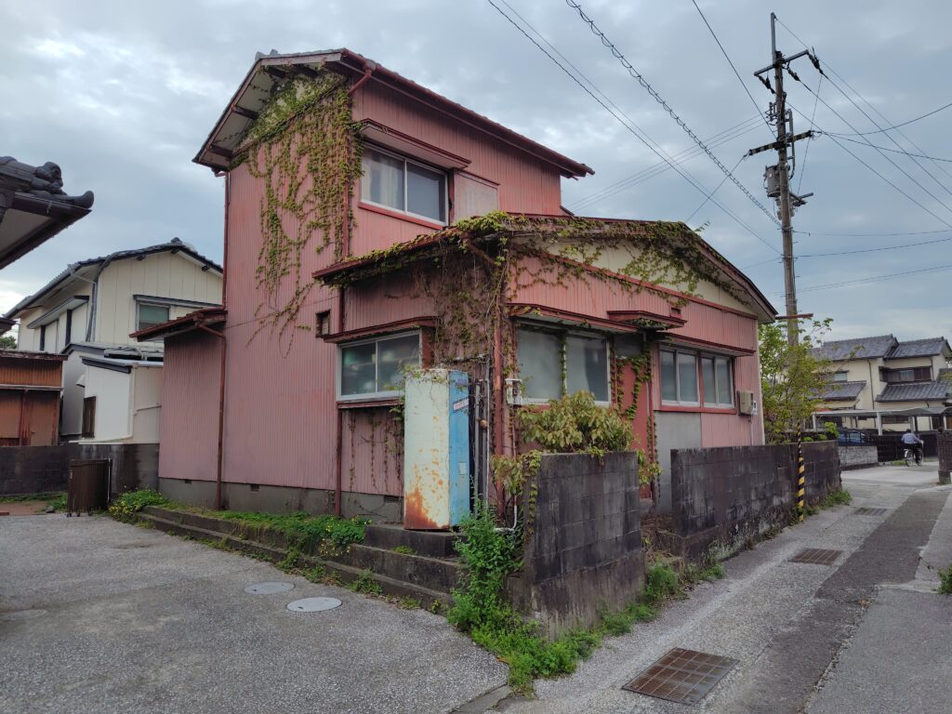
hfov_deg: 73.9
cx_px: 476
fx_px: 633
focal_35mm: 23
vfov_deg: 58.9
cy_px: 357
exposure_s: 1/1122
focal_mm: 5.6
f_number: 1.9
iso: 50
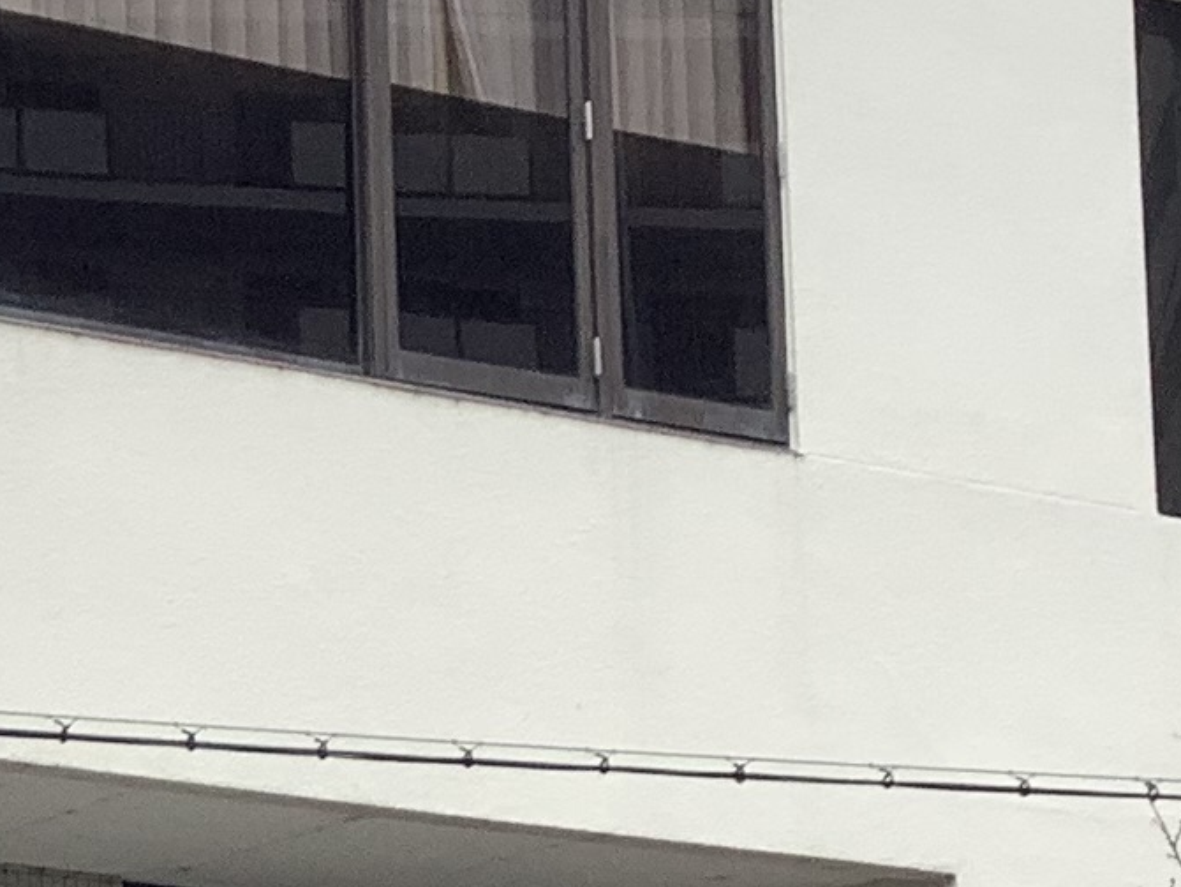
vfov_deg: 9.6
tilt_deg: +9.2
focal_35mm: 151
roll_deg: +0.2
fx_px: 5154
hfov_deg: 12.6
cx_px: -444
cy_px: 1183
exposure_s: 1/497
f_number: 2.4
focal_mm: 3.3
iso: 25
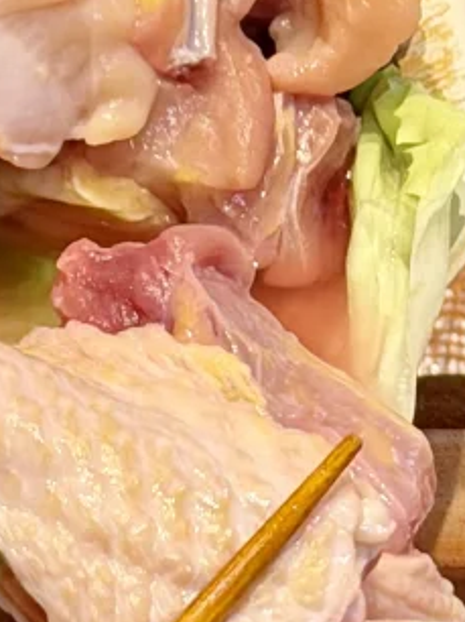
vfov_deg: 8.6
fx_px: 4053
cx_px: 175
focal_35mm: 226
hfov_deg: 6.6
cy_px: 842
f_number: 1.78
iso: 50
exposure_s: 1/143
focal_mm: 6.76
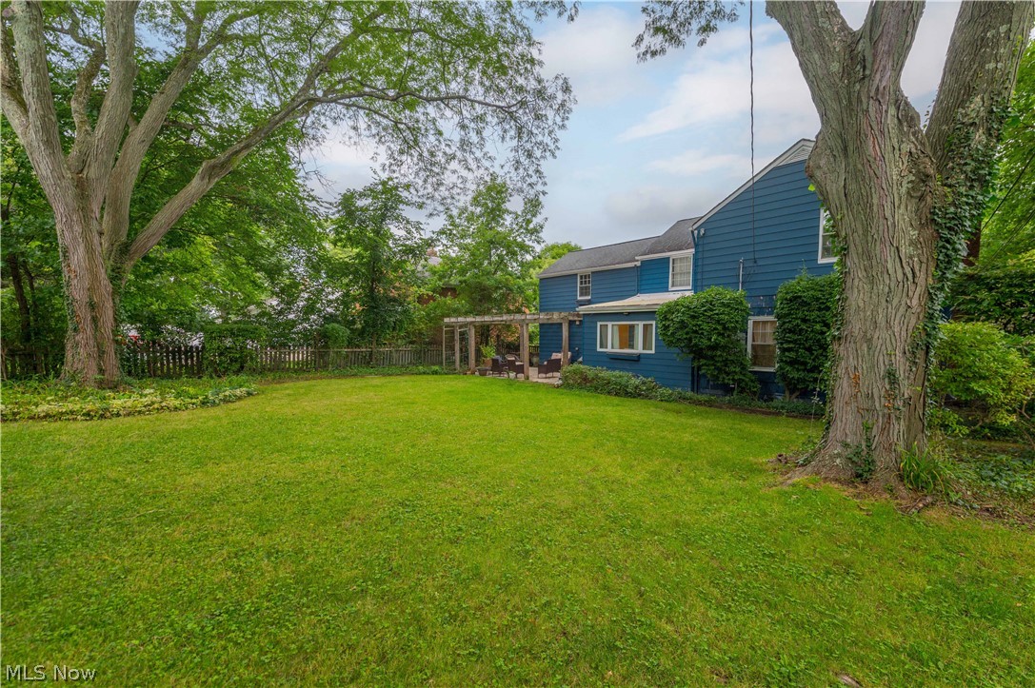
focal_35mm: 14
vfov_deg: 81.1
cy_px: 344
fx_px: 402
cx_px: 518
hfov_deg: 104.3
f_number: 7.1
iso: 200
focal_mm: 14
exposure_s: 1/200
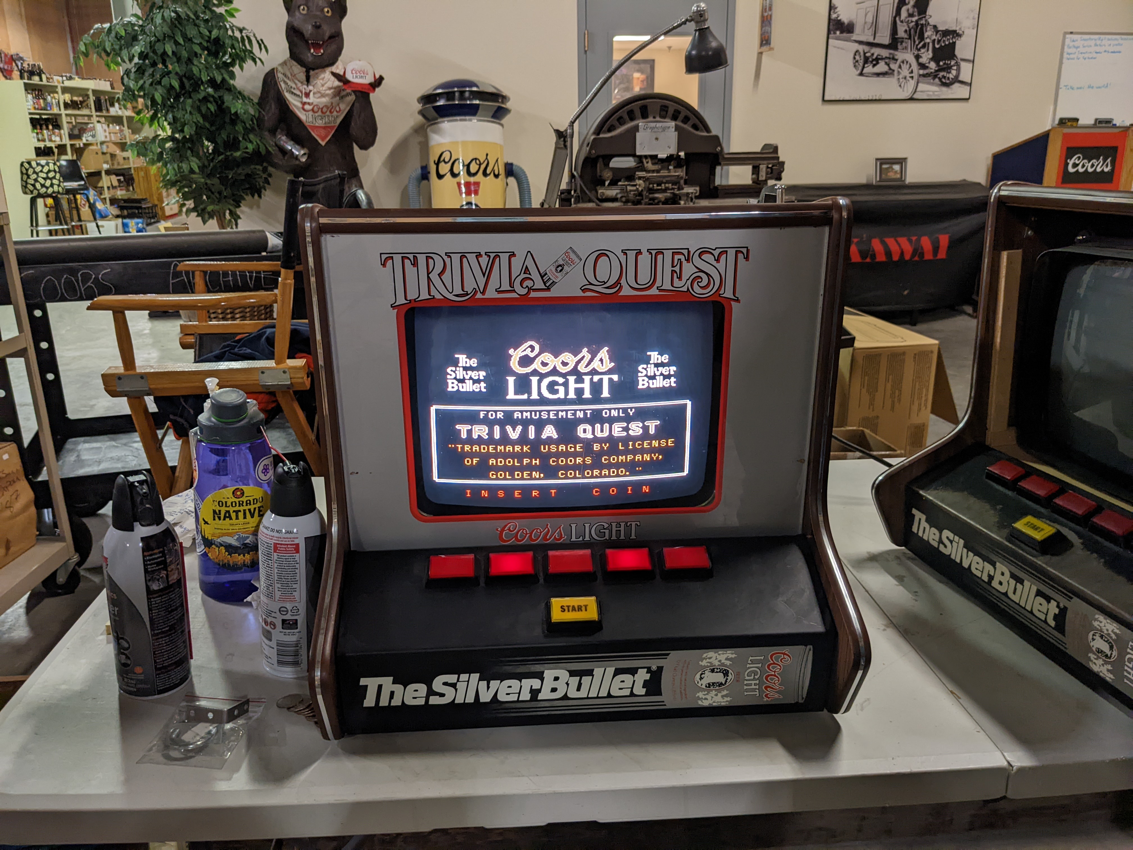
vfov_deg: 51.4
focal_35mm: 27
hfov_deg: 65.3
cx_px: 566
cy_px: 425
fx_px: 884
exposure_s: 1/24
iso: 107
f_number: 1.73
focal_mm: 4.38
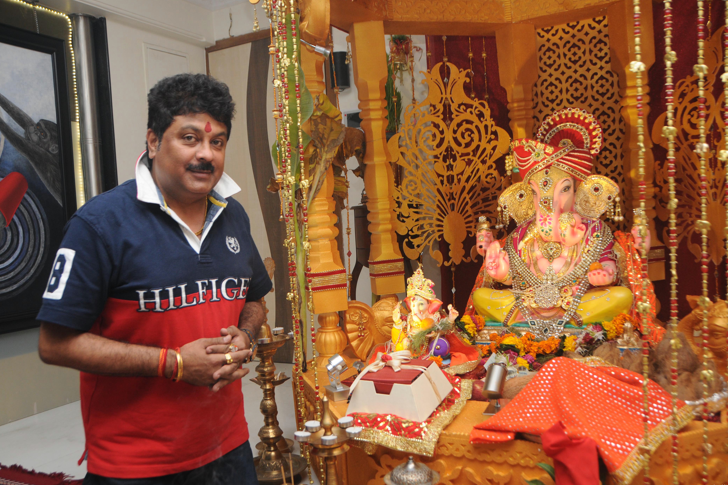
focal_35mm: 31
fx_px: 627
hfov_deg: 60.3
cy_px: 242
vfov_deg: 42.3
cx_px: 367
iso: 400
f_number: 3.5
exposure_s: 1/125
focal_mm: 20
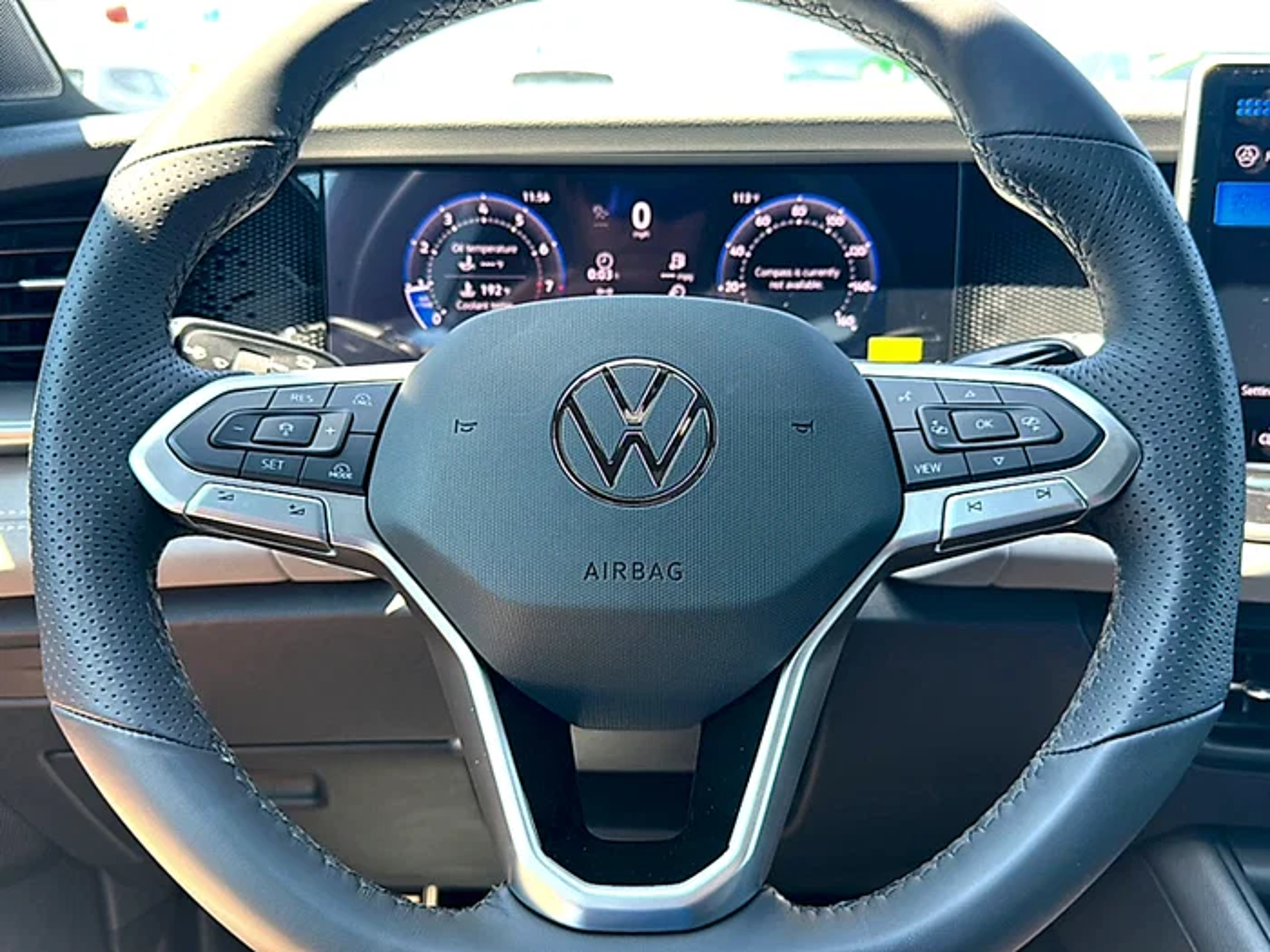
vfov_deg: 54.9
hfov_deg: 69.4
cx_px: 635
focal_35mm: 25
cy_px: 476
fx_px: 917
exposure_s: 1/187
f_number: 1.78
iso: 100
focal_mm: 6.86
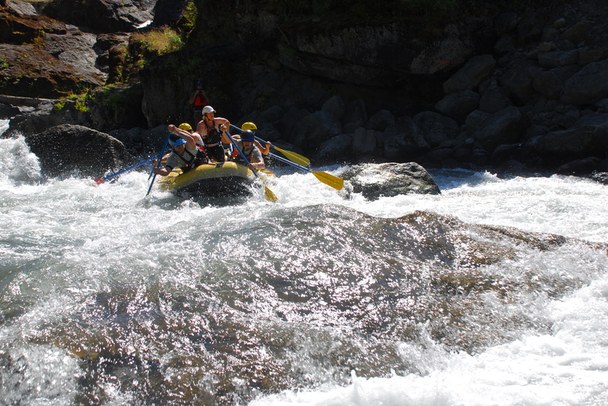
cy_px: 203
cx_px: 304
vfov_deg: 29.0
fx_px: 786
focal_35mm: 46
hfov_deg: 42.3
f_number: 6.3
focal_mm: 31
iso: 125
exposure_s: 1/320
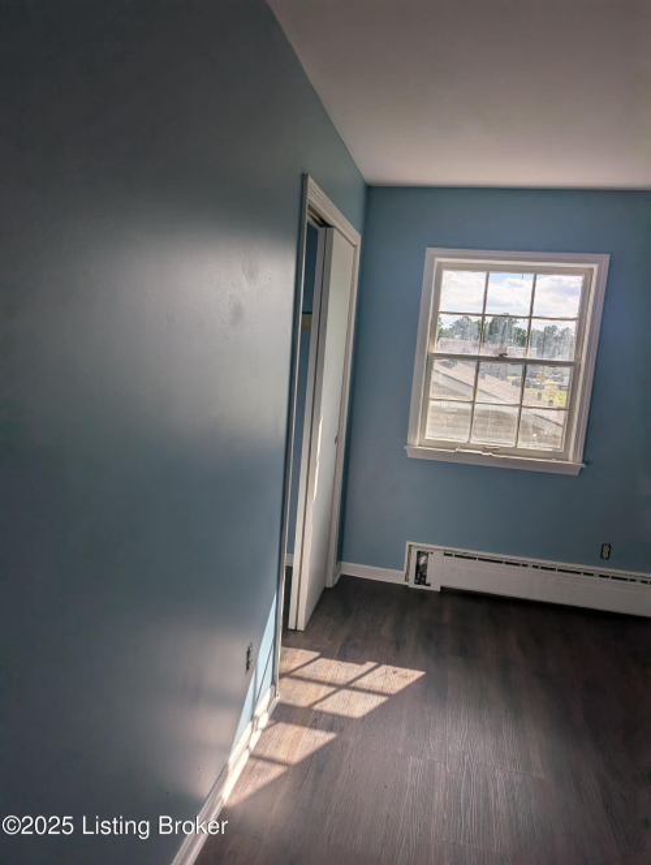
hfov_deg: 56.9
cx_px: 326
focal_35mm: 24
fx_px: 600
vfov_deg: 71.5
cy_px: 432
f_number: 1.68
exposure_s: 1/735
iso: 19
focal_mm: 6.9
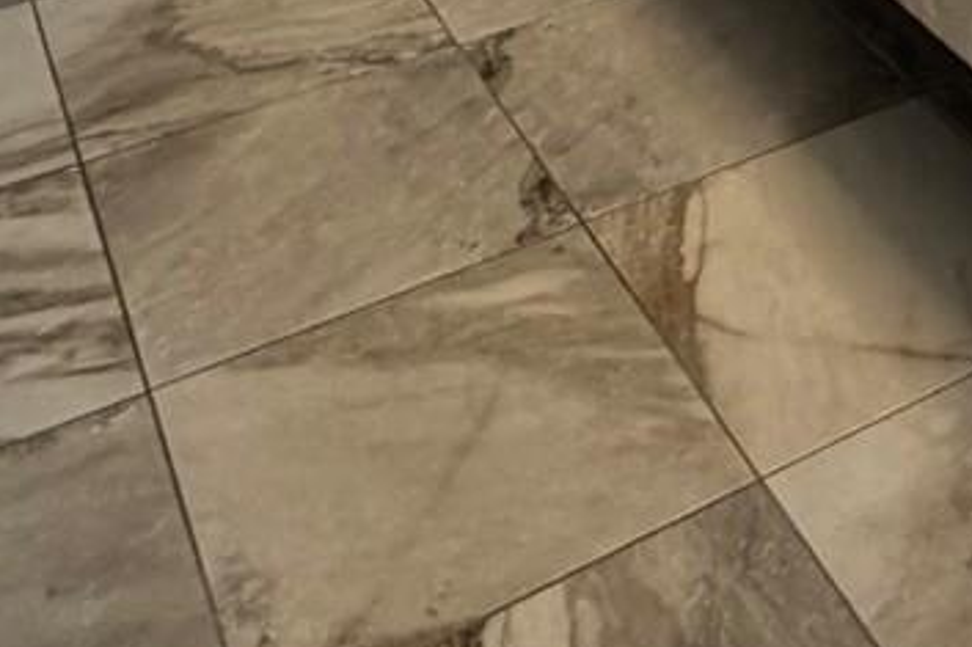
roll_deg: -1.2
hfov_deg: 27.8
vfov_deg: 17.2
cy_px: -479
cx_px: 1077
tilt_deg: -14.8
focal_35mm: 66
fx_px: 1781
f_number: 2.2
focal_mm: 2.22
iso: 250
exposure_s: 1/60
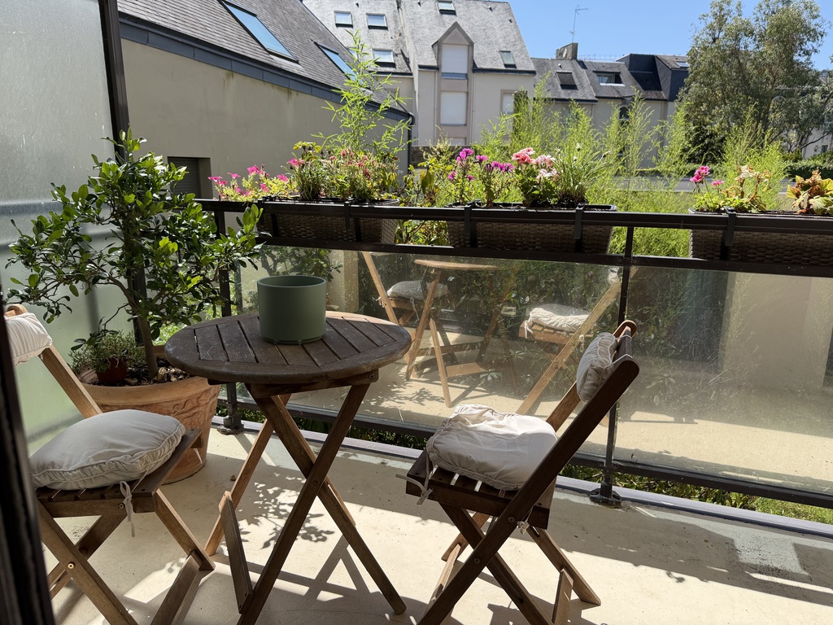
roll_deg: +0.2
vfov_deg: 56.8
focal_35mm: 24
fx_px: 578
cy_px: 312
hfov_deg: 71.6
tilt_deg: -13.5
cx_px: 416
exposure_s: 1/3279
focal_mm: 6.76
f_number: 1.78
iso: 100
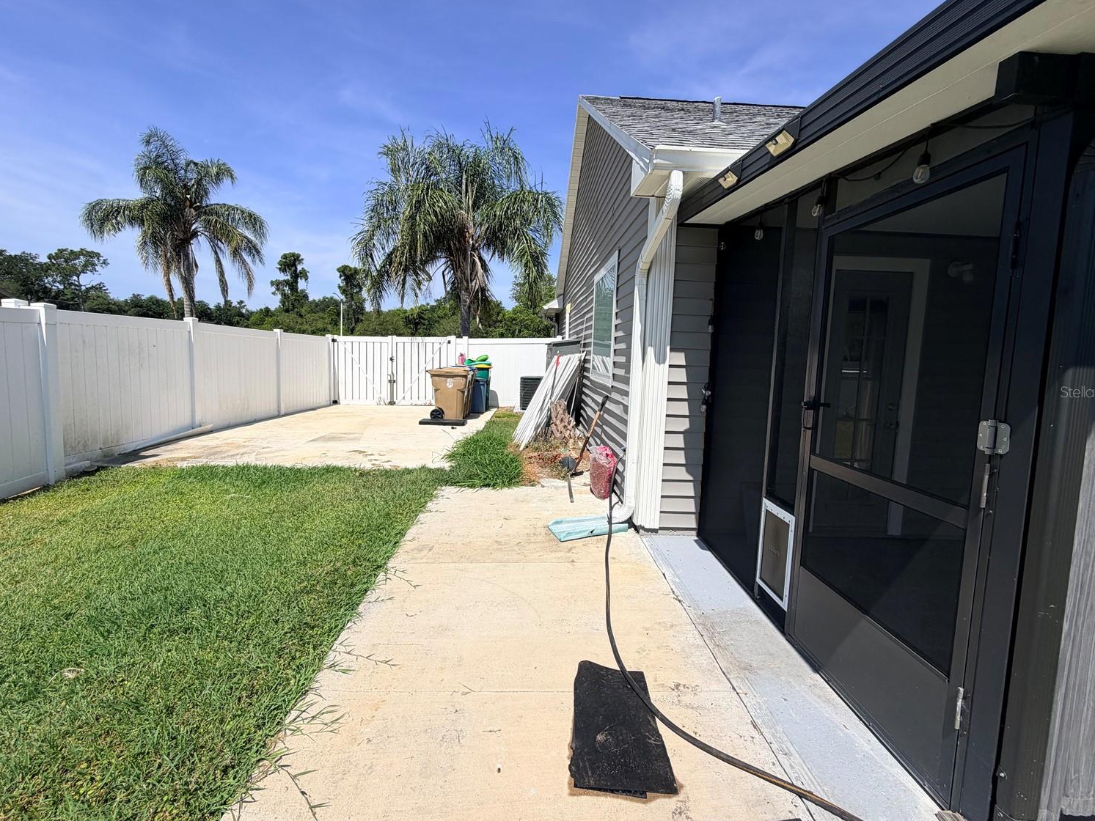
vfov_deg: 81.7
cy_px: 391
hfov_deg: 98.2
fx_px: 475
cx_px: 543
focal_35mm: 15
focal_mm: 2.22
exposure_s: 1/1235
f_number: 2.2
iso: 20
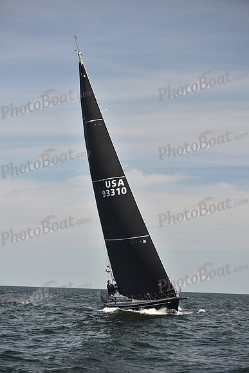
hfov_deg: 15.9
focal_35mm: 86
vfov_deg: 23.6
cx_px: 124
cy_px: 186
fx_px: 892
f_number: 4
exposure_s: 1/1250
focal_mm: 86
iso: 250
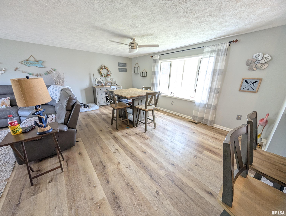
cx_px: 143
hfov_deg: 110.5
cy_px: 108
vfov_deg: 94.6
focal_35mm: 12
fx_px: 99
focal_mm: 2.02
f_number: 1.7
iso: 81
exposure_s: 1/60
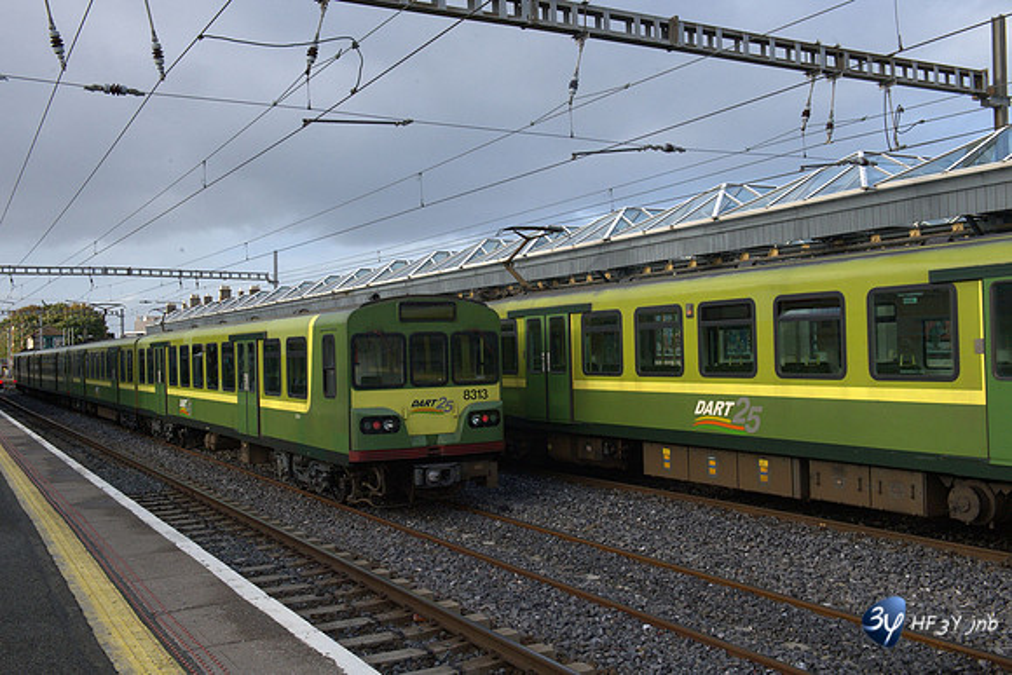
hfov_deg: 50.7
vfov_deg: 35.1
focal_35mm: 38
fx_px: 1068
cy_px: 338
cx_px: 506
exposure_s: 1/500
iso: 2000
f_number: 11
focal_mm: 38
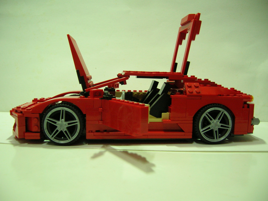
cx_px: 134
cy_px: 100
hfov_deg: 54.0
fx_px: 263
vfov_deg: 41.7
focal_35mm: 34
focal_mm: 5.7
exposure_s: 1/3.9
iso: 105
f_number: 2.9
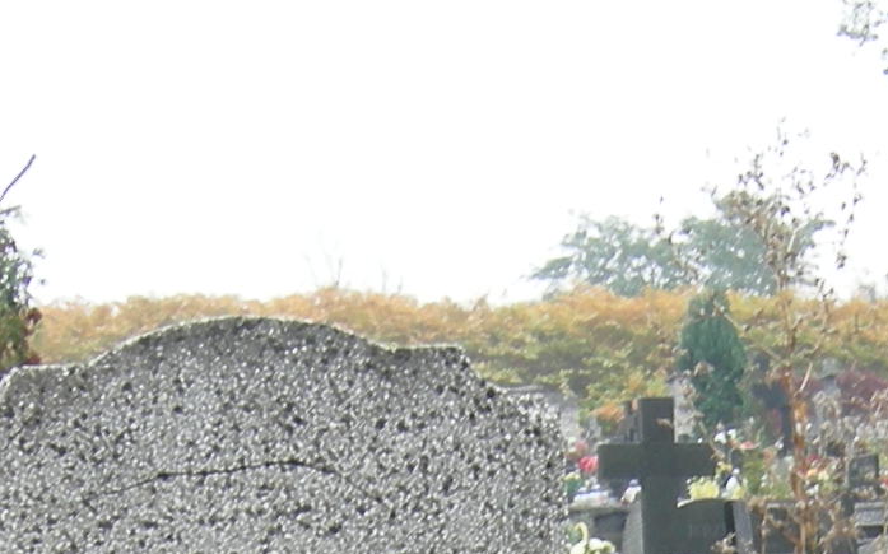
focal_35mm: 142
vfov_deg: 8.6
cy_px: 1187
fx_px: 3435
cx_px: 733
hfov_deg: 14.6
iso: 64
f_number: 3
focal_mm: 7.5
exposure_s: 1/72
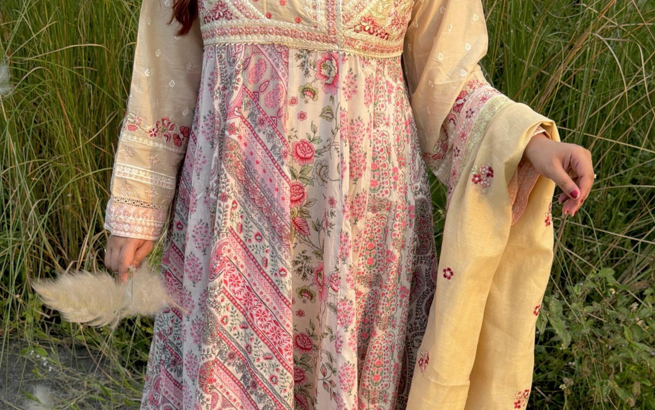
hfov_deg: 30.2
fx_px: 1214
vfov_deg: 19.1
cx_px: 328
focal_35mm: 68
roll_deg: -2.8
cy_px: 276
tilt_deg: -25.5
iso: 64
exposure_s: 1/663
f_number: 1.78
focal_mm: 6.76
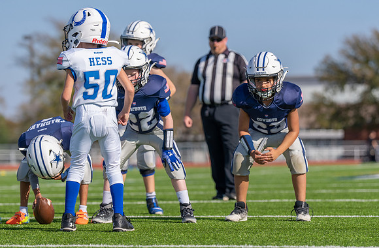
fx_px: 1967
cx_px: 164
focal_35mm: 188
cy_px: 131
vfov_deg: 7.2
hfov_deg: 11.0
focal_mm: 130
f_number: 3.2
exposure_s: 1/3200
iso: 160
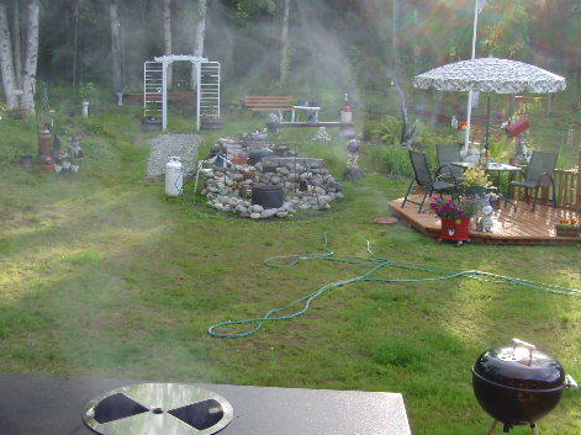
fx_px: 889
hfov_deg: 36.2
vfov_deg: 27.4
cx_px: 268
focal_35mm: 53
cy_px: 271
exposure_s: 1/90
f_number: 3.5
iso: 80
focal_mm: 6.6
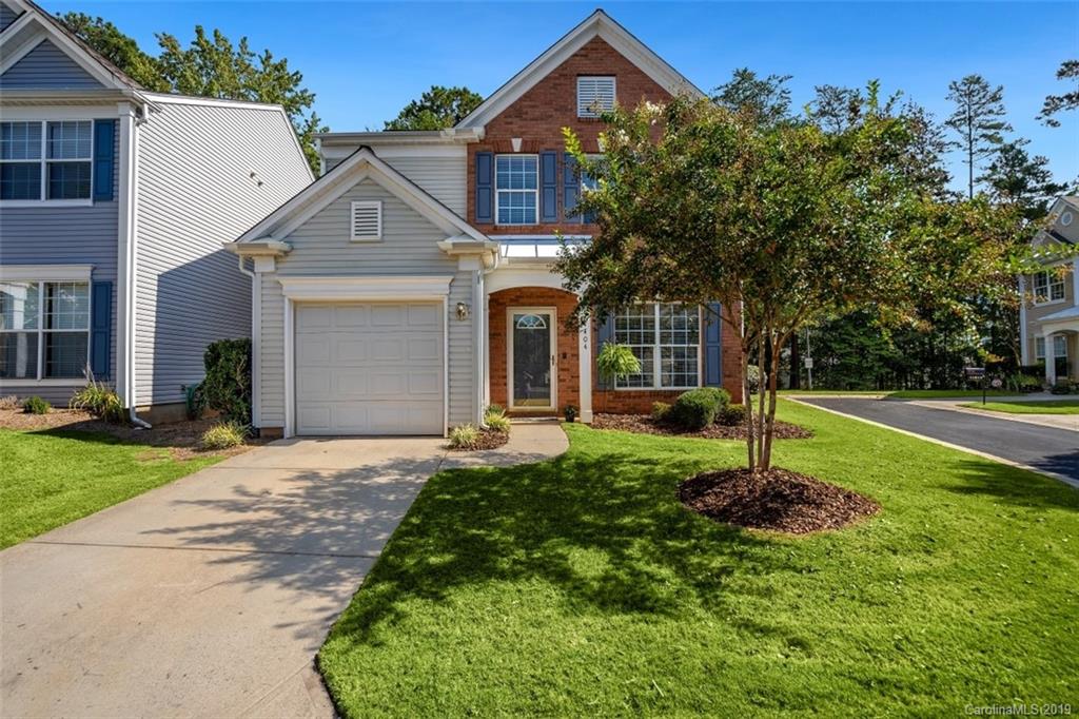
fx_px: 479
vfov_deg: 73.7
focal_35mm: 16
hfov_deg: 96.8
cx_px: 540
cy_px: 360
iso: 100
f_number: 8
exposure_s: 1/125
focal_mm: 16
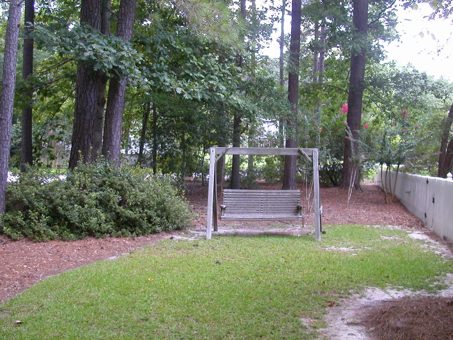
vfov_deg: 38.7
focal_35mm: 37
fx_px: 484
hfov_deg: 50.1
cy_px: 170
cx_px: 226
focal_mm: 5.6
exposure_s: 1/68.1
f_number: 2.7
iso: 100
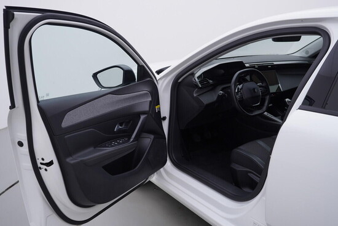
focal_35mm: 36
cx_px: 169
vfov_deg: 36.9
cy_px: 113
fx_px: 338
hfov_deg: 53.1
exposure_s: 1/80
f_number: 4
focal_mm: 24
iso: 125
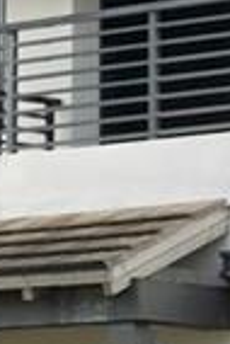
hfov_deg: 3.4
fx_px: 3336
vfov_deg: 5.9
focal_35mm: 349
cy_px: 431
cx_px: -1237
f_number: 9
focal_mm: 21
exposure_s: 1/160
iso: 100
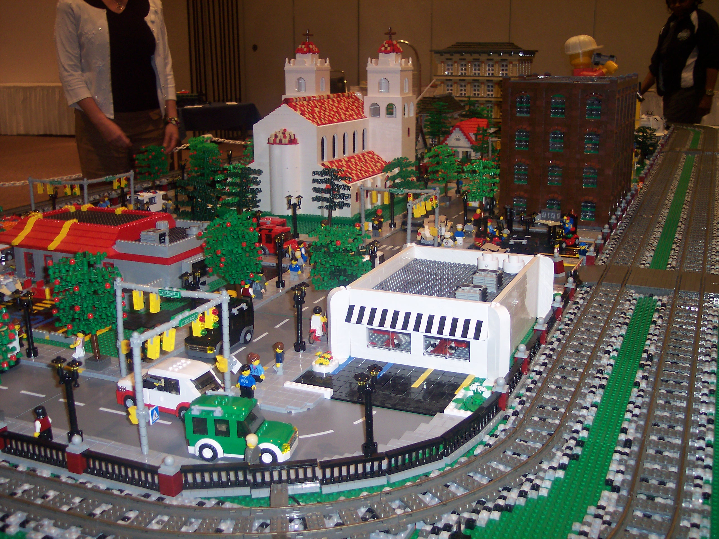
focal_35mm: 38
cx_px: 360
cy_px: 270
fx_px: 789
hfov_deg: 49.0
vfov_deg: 37.7
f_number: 2.8
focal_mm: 8
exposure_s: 1/30
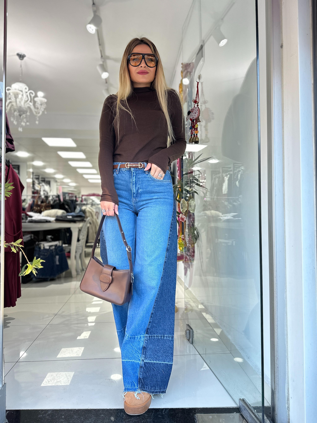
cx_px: 158
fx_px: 293
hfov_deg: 56.8
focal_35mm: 24
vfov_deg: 71.6
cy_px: 212
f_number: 1.78
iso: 80
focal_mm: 6.86
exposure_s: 1/121
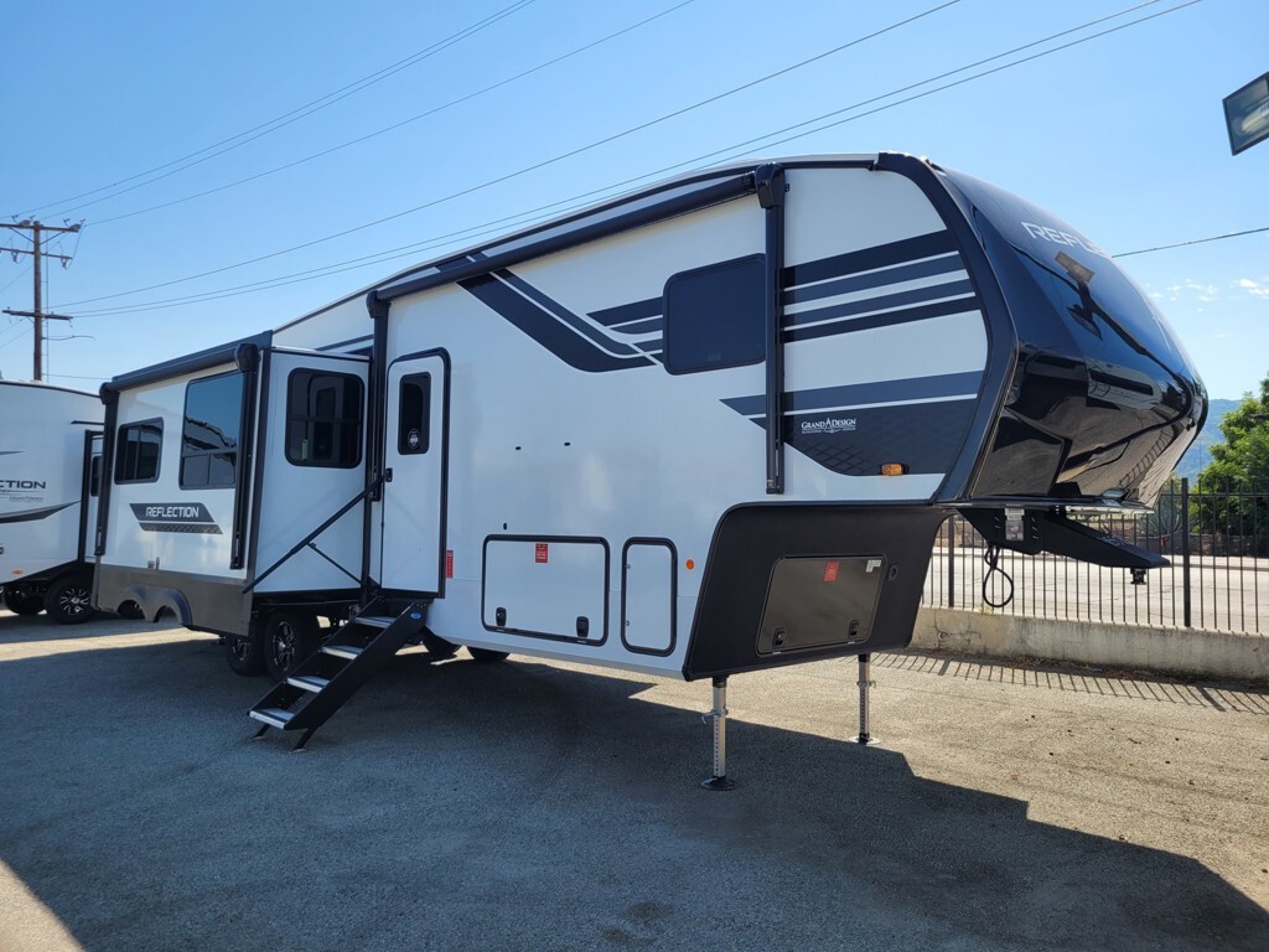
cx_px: 634
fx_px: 953
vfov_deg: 53.1
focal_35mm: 26
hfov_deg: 67.3
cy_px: 476
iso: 40
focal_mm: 5.4
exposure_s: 1/1884
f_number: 1.8
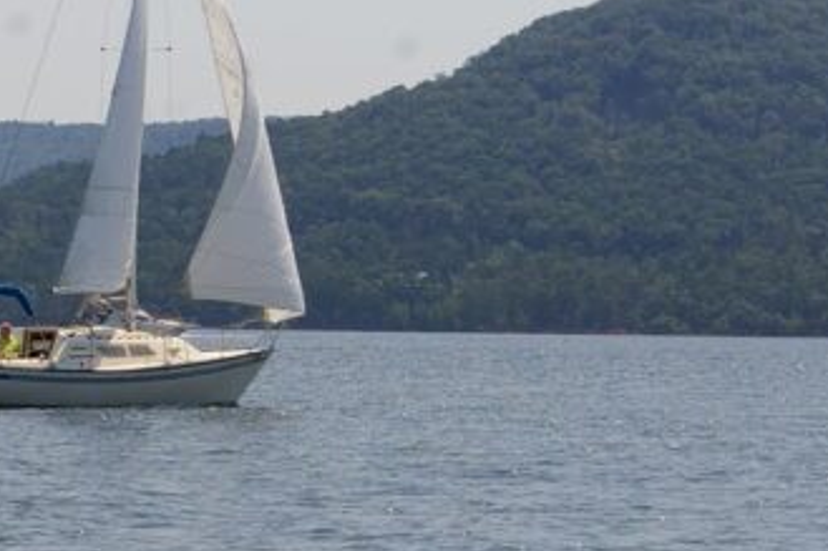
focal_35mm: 257
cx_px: 141
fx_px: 5898
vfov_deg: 5.4
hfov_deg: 8.0
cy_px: 291
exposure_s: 1/350
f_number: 13
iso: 200
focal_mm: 55
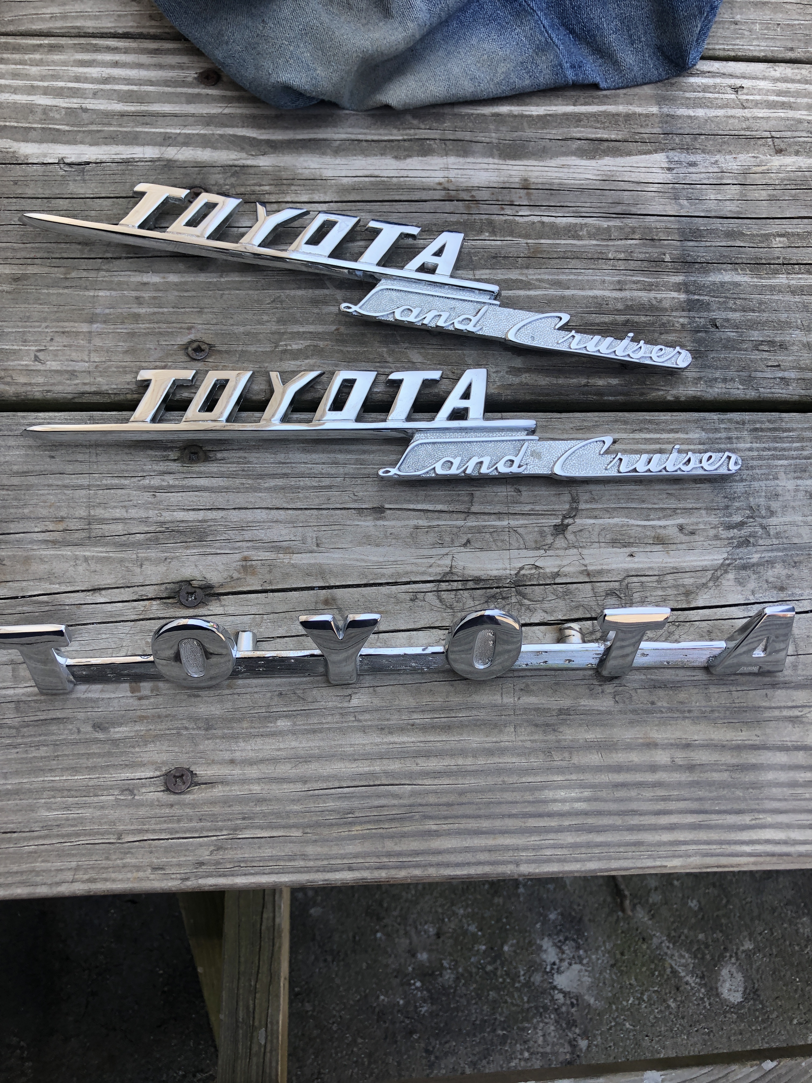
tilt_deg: -71.3
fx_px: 876
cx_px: 406
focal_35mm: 28
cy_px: 542
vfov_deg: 63.4
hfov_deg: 49.7
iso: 20
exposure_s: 1/335
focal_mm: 3.99
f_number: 1.8
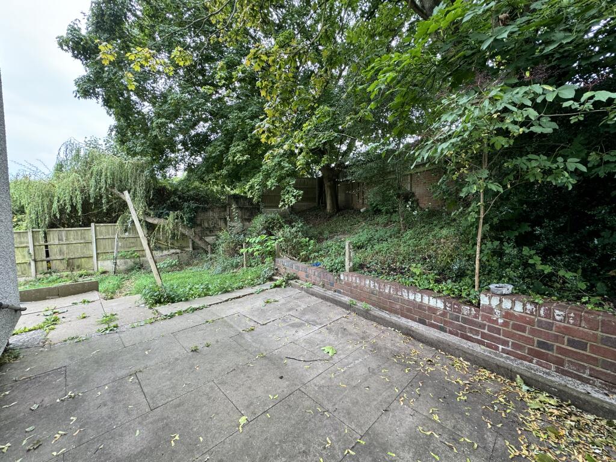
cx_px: 308
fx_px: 249
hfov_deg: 102.1
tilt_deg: -3.5
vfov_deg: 85.7
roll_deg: +0.7
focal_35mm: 14
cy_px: 231
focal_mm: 2.22
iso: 64
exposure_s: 1/99
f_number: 2.2
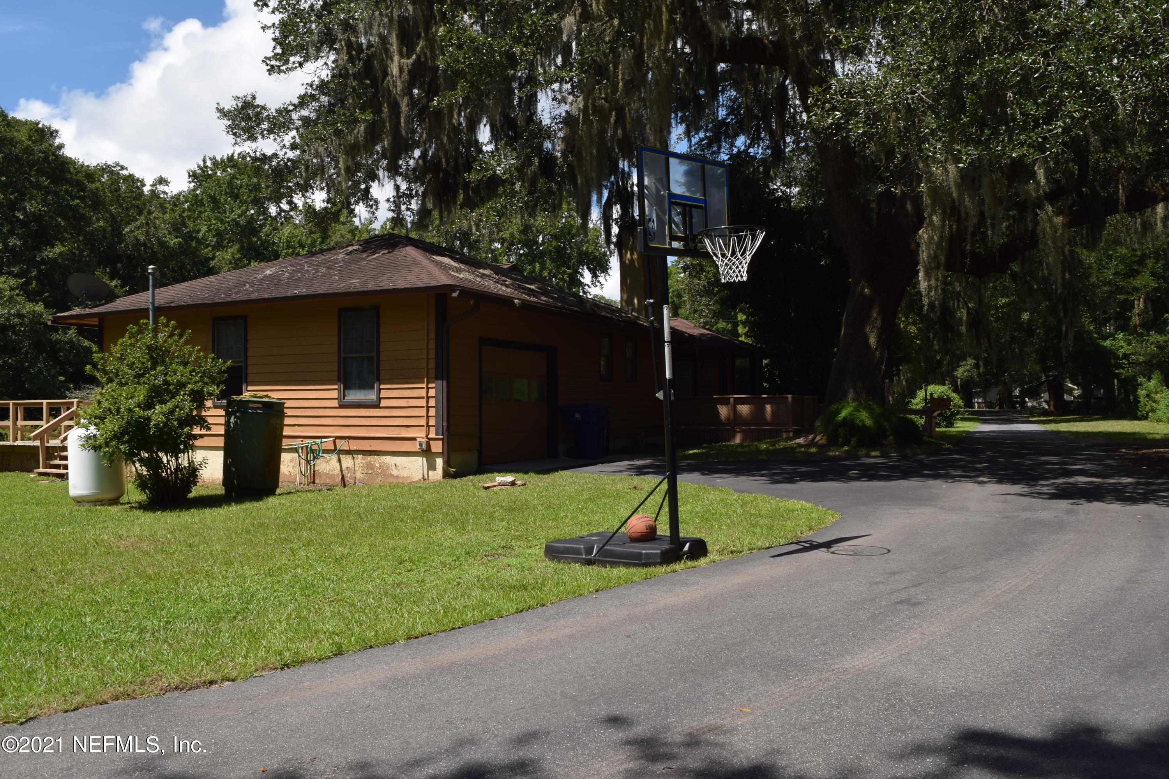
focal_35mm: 27
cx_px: 584
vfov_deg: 47.9
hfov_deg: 67.4
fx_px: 877
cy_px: 390
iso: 100
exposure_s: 1/200
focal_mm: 18
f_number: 9
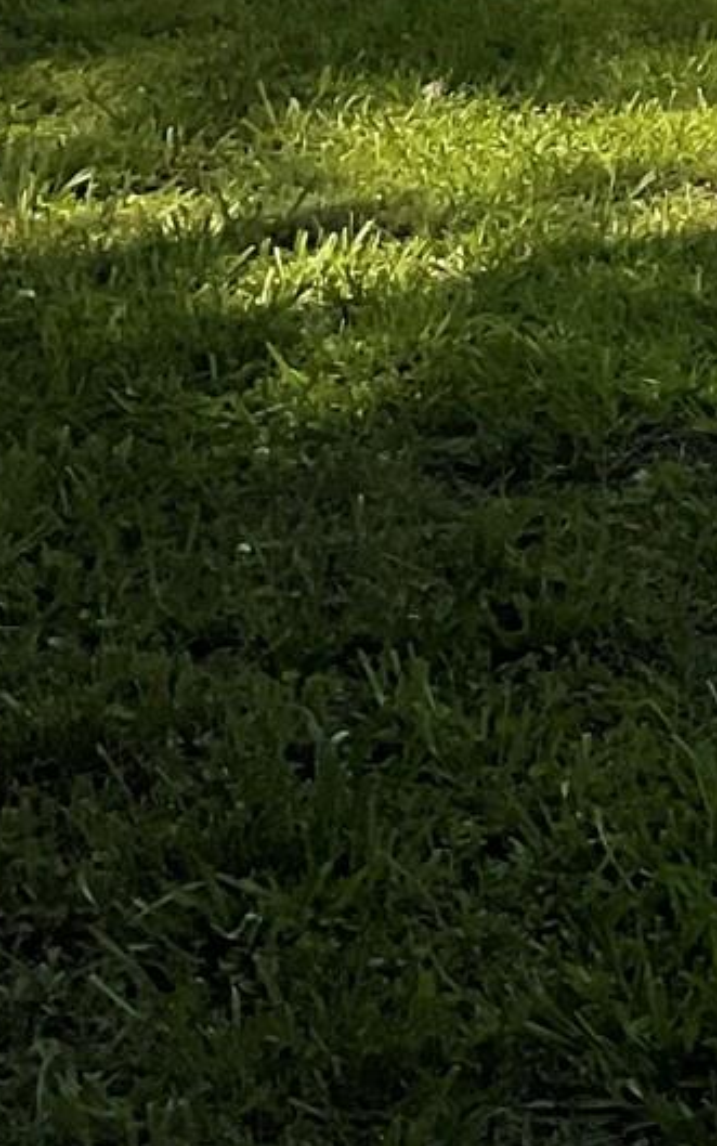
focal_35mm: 119
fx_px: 3717
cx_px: 1943
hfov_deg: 9.3
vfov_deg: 16.3
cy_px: -472
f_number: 1.8
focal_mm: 3
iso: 16
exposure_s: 1/2959
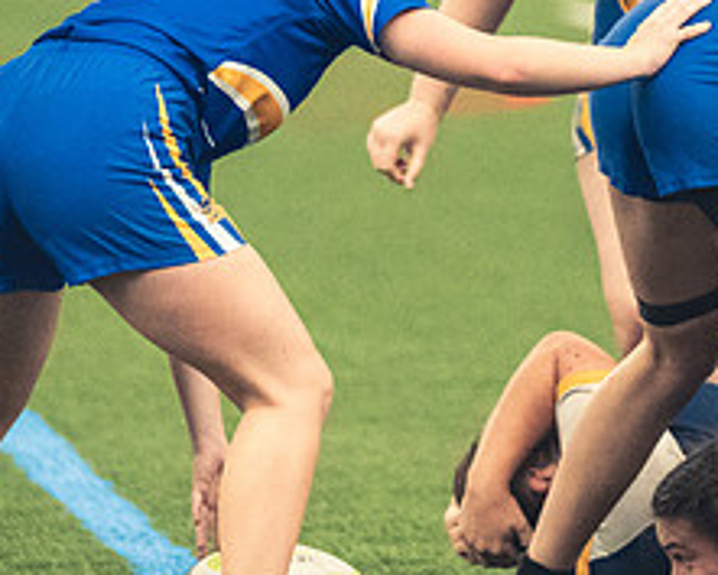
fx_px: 13734
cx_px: 582
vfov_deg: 2.4
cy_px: 305
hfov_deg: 3.0
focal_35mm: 646
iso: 12800
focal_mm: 175
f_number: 2.8
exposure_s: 1/500
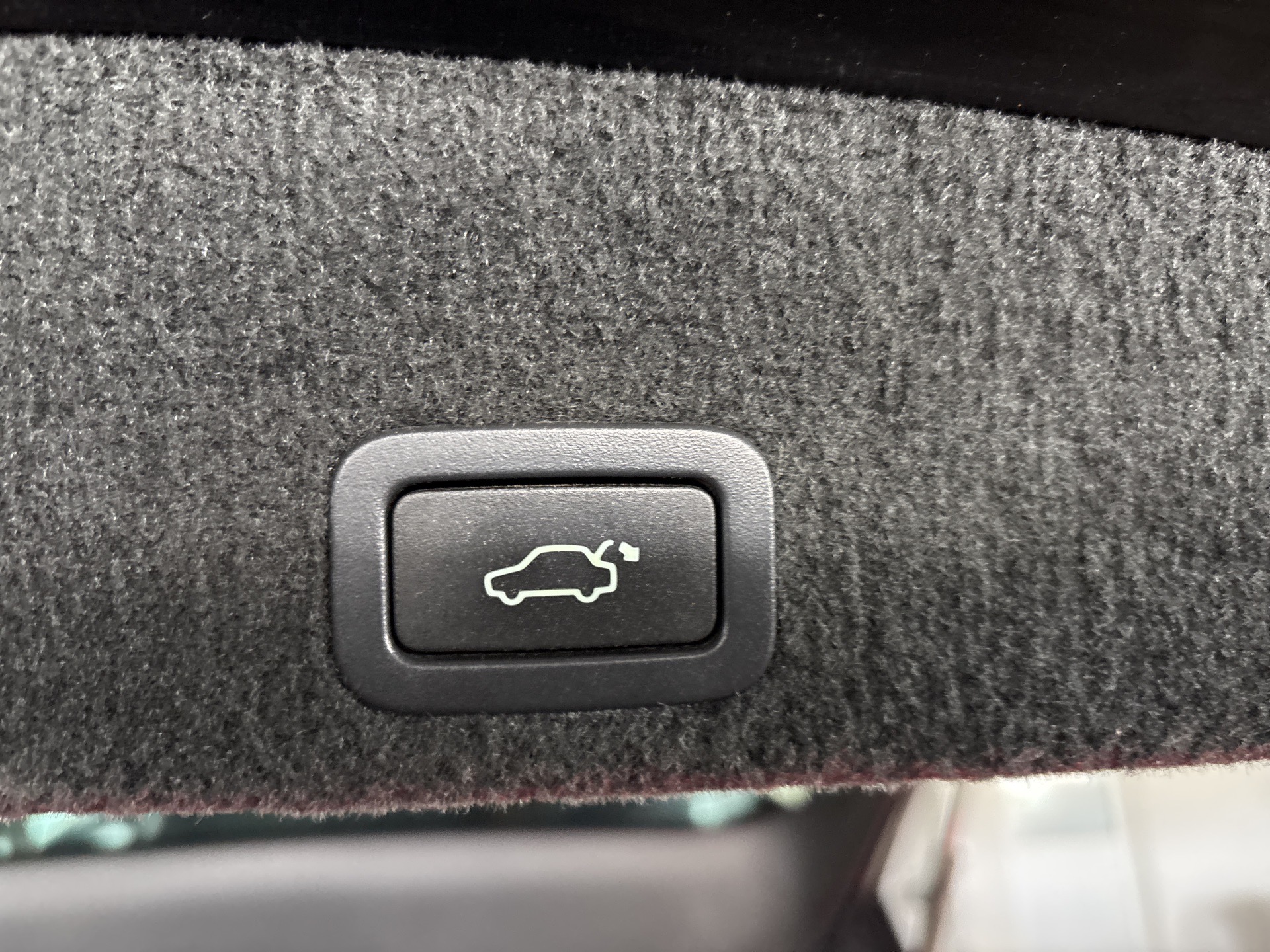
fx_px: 954
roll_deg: +2.3
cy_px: 476
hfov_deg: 67.3
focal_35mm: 26
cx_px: 635
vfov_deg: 53.1
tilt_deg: +18.2
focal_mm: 5.96
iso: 640
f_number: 1.6
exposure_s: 1/35
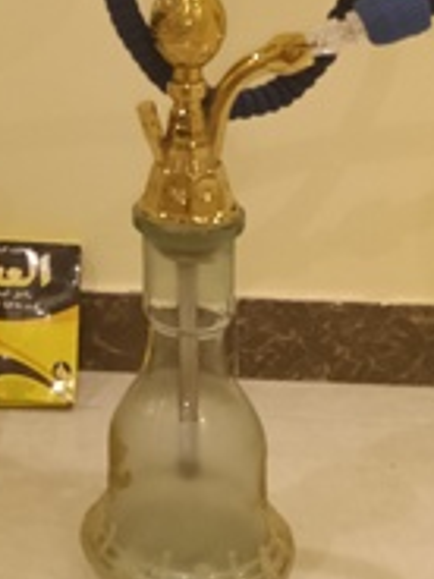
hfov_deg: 21.1
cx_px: -11
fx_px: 1120
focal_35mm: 67
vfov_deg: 27.0
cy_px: -28
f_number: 1.8
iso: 640
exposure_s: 1/33.3
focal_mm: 3.98
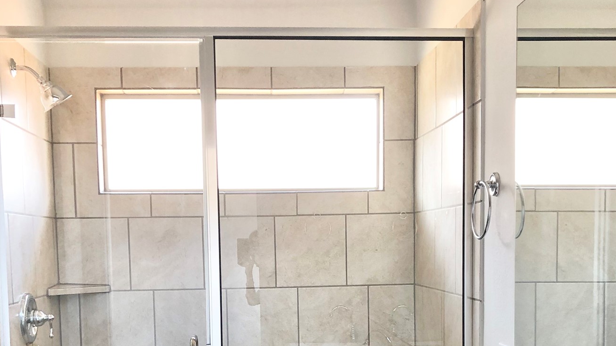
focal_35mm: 48
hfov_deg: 42.9
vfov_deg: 24.2
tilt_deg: -5.2
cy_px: 315
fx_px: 784
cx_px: 294
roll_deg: +1.2
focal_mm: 3.99
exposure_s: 1/24
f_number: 1.8
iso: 32
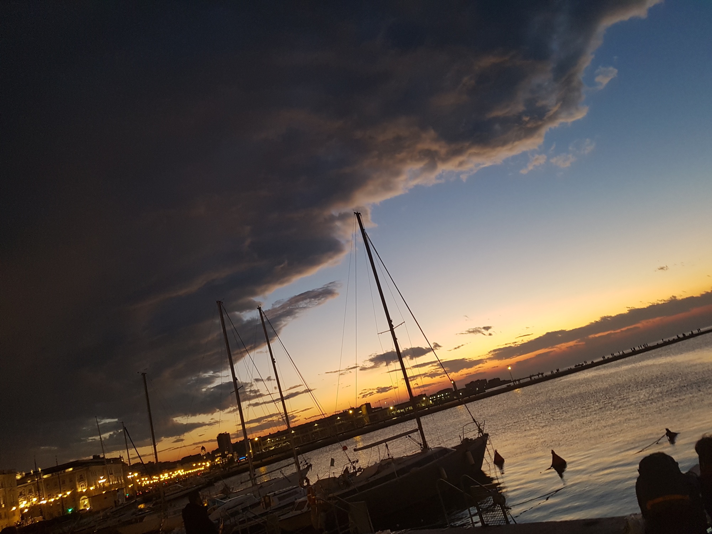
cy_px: 267
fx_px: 535
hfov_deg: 67.3
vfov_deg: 53.1
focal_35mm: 26
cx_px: 356
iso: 160
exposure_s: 1/33
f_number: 1.7
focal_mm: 4.2
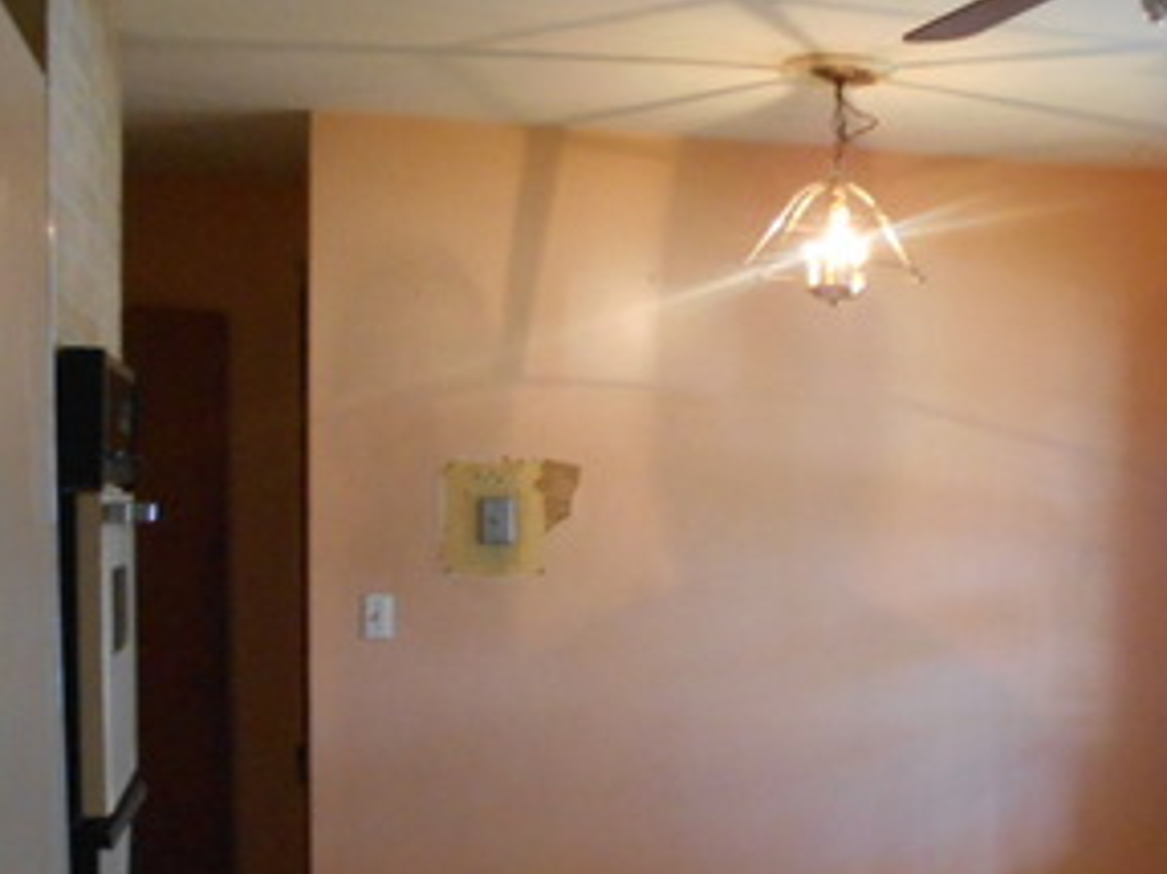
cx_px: 870
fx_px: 1955
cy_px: 683
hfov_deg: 32.6
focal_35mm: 58
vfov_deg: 24.8
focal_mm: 4.6
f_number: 3.2
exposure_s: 1/10
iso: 400
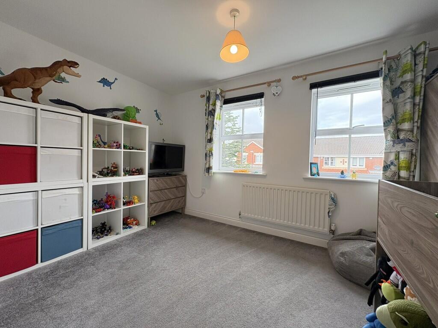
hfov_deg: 102.1
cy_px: 164
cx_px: 219
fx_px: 177
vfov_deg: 85.7
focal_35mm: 14
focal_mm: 2.22
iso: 80
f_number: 2.2
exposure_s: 1/99
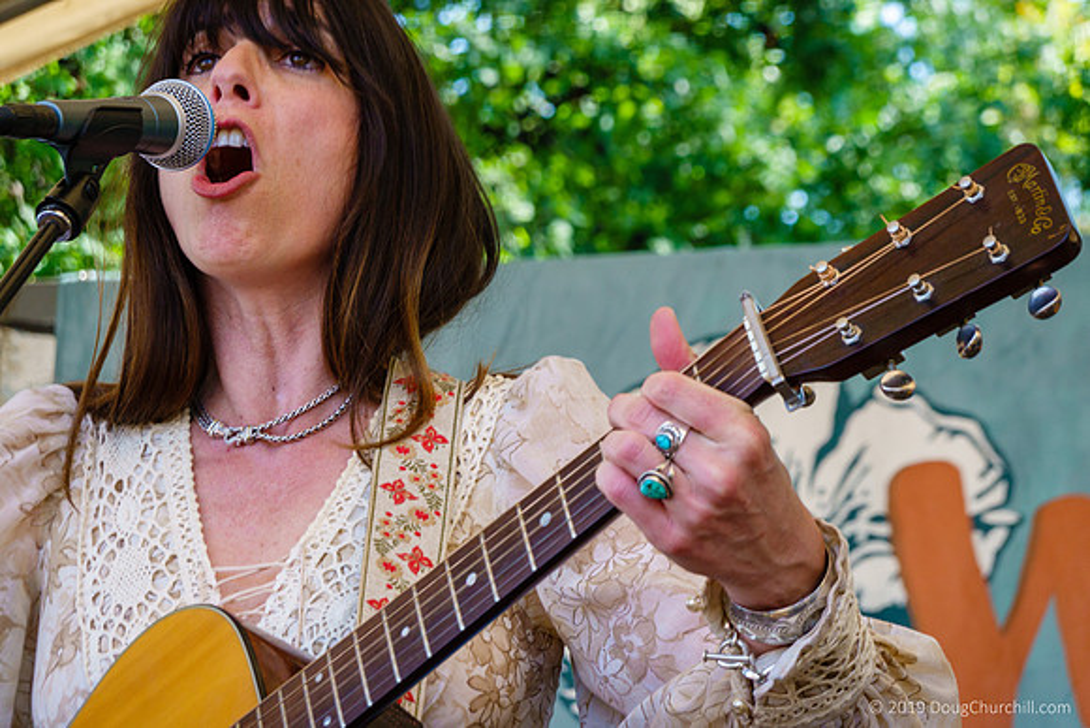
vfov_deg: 10.2
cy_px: 364
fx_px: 4058
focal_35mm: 134
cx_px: 545
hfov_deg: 15.3
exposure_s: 1/160
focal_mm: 48.77
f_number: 4.5
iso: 250
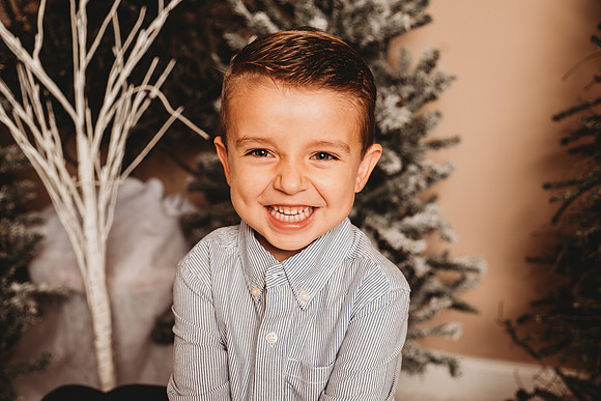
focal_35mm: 48
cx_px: 300
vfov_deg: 28.1
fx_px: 801
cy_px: 200
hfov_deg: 41.1
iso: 100
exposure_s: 1/160
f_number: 4
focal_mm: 48
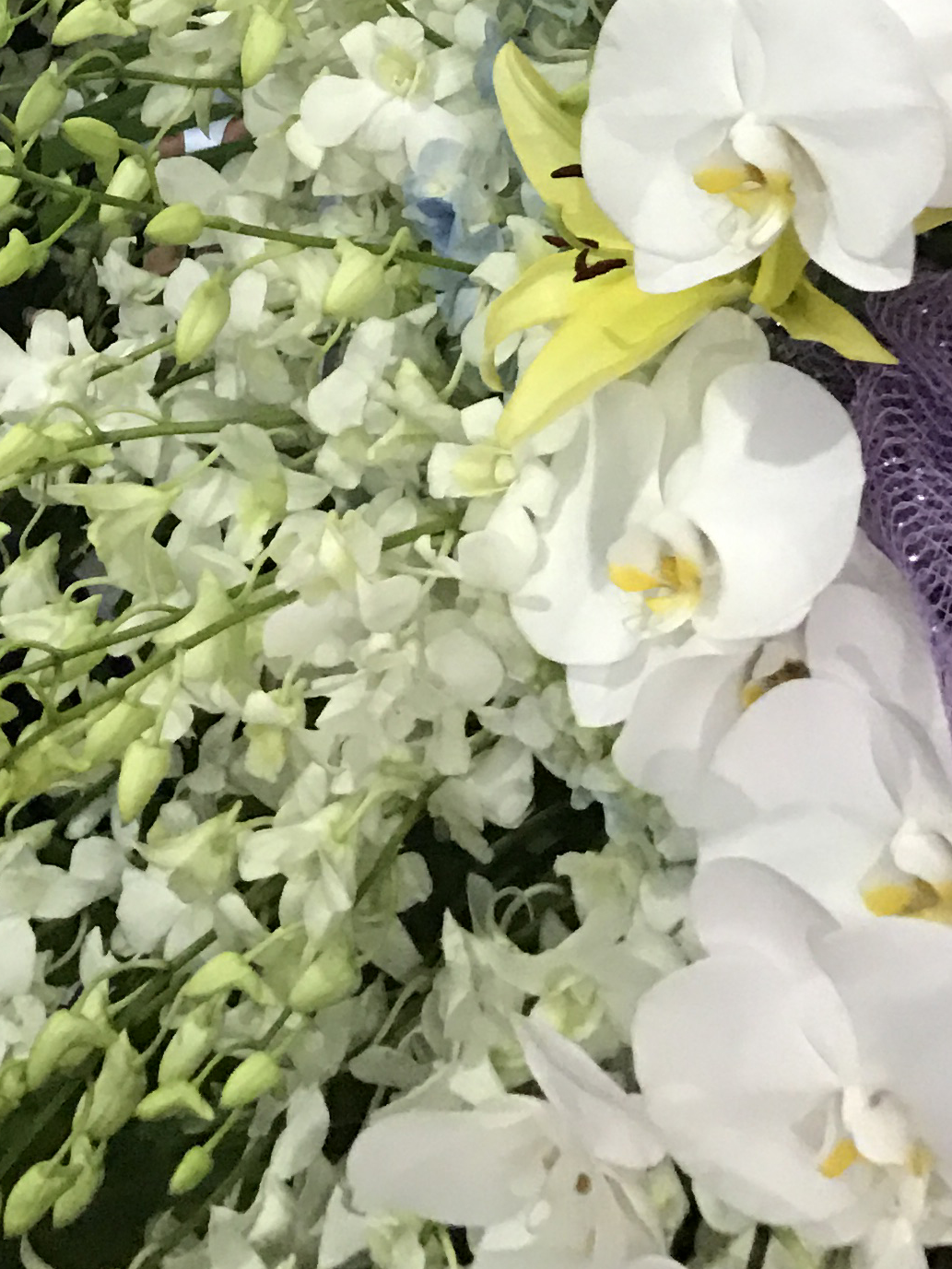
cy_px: -480
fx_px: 3006
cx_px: 246
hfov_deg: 17.9
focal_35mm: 82
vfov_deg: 21.1
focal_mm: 3.99
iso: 100
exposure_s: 1/14
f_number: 1.8
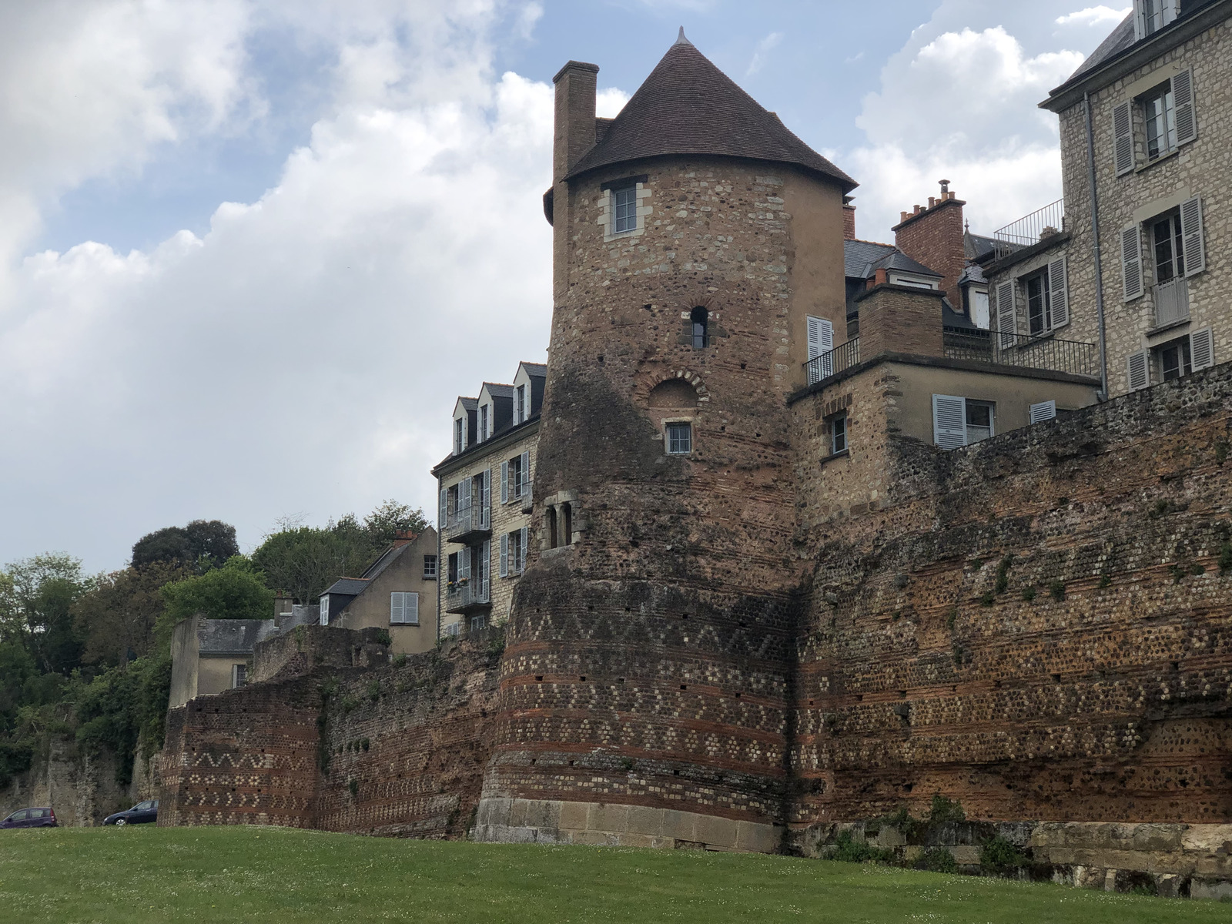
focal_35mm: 52
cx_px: 616
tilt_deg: +11.8
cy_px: 462
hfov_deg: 36.8
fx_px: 1851
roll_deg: +1.3
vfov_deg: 28.0
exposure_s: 1/1567
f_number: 2.4
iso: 16
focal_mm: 6
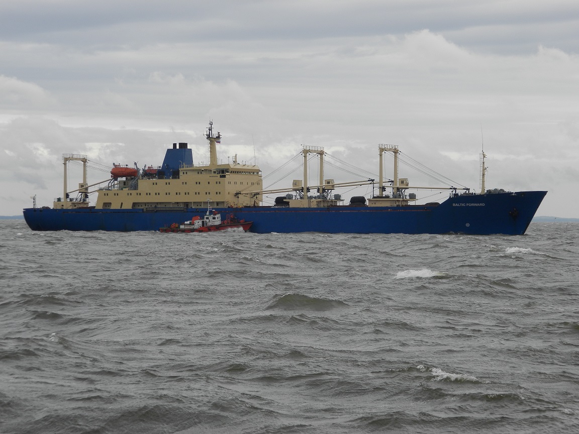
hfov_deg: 18.5
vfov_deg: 14.0
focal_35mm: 106
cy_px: 217
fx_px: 1773
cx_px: 290
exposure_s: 1/200
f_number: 4.5
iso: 80
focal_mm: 19
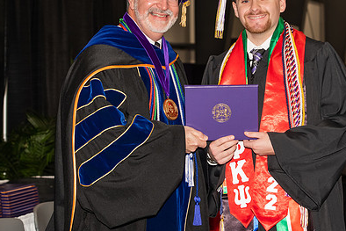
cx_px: 203
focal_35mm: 103
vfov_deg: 13.3
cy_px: 79
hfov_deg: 19.8
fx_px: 990
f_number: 5.6
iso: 1000
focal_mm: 70
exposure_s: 1/200
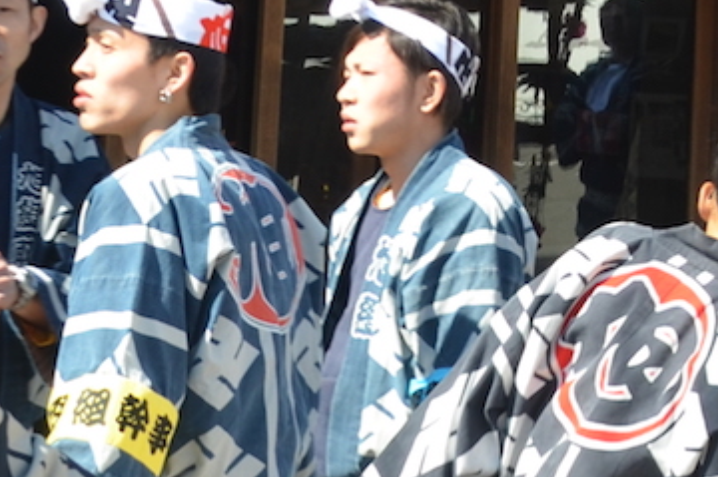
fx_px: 2868
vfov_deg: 9.0
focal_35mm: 144
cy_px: -427
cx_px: 1043
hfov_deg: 13.5
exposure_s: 1/125
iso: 200
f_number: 5.6
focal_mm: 18
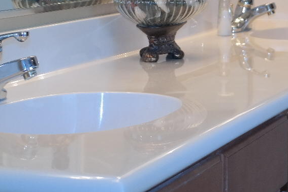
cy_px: -39
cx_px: 268
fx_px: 1048
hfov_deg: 15.4
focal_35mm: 131
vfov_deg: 10.3
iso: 400
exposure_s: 1/50
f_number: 4
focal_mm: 28
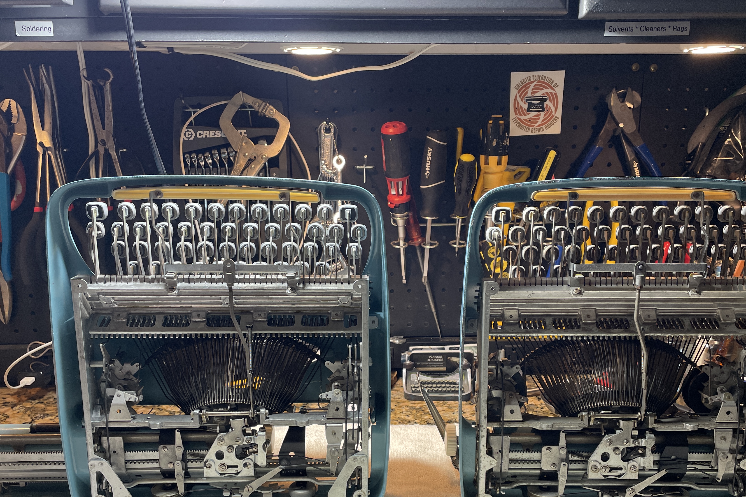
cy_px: 312
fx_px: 684
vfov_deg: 39.7
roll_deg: +0.7
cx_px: 385
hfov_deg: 57.2
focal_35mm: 33
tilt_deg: -13.9
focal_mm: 4.2
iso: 80
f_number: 1.6
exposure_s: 1/60
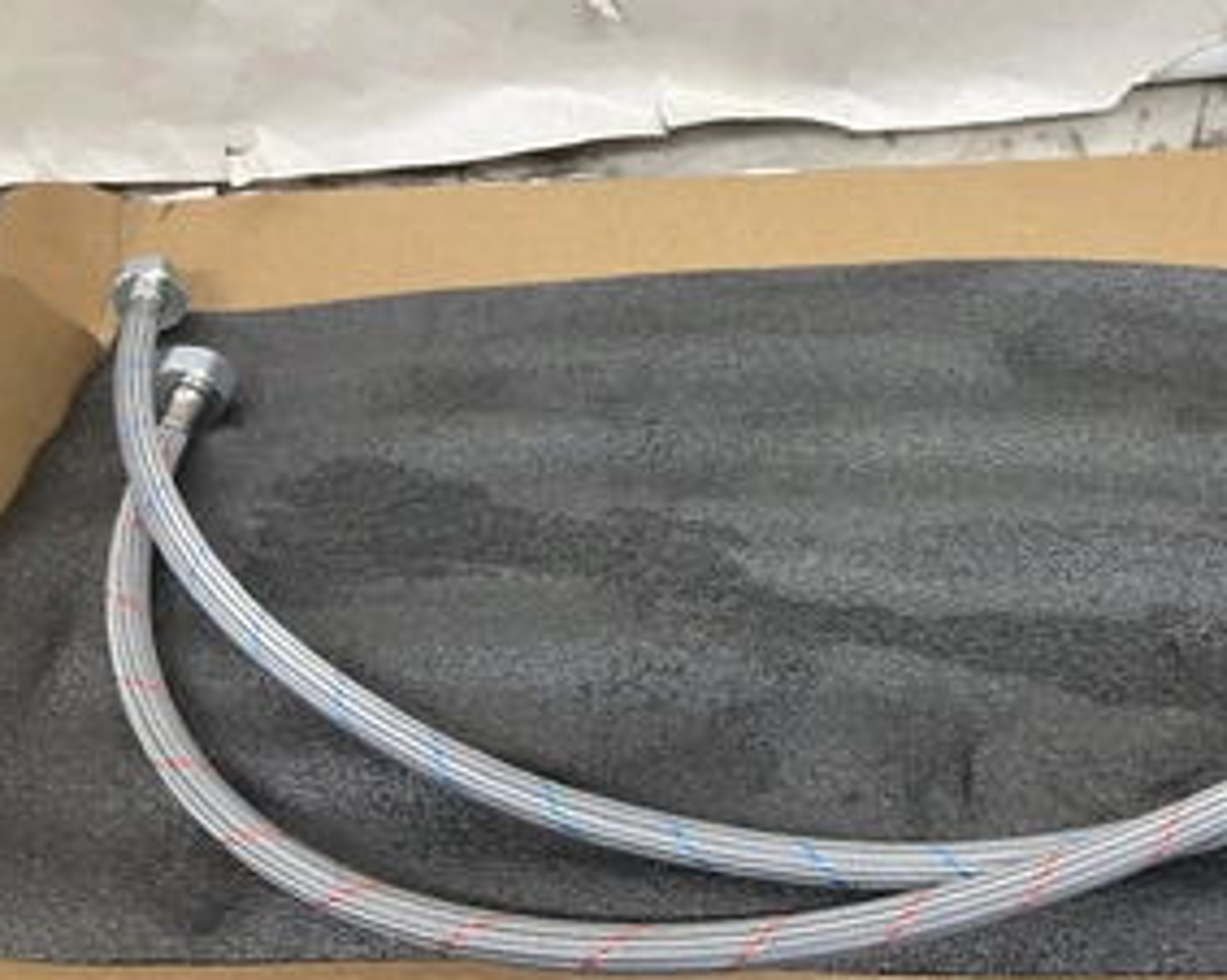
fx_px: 1452
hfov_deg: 44.9
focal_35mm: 40
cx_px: 850
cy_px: 429
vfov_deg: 37.2
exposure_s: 1/60
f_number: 1.8
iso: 40
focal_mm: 3
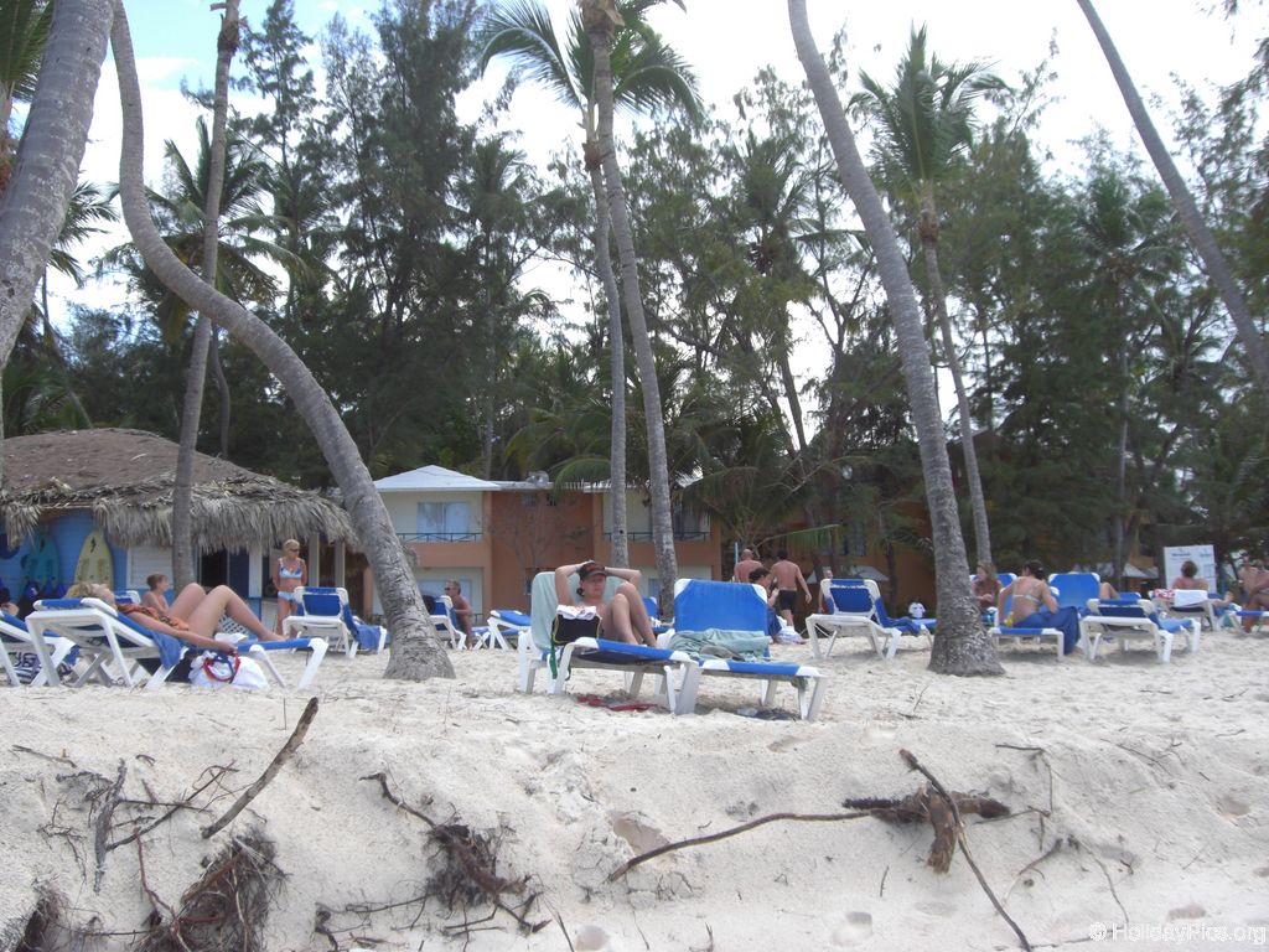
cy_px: 476
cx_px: 634
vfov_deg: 37.7
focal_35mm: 38
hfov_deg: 49.0
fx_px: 1393
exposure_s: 1/320
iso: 64
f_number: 2.7
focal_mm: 6.2
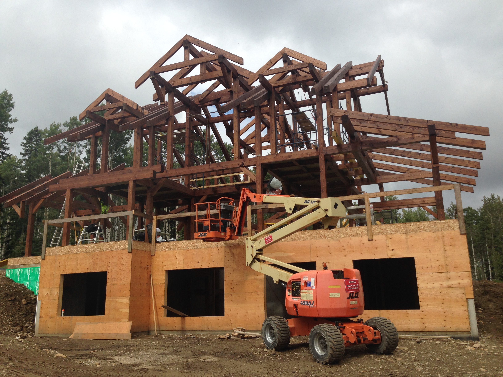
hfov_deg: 55.4
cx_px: 252
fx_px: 480
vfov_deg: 42.9
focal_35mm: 33
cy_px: 188
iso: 50
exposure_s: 1/1642
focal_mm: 4.12
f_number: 2.4
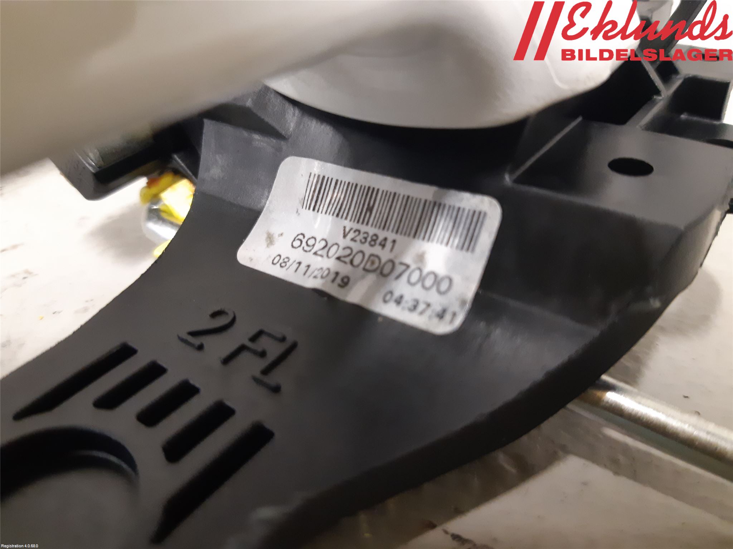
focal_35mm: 26
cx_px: 366
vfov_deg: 53.1
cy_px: 274
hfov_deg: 67.3
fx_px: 551
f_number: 1.7
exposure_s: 1/25
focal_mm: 3.93
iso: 400
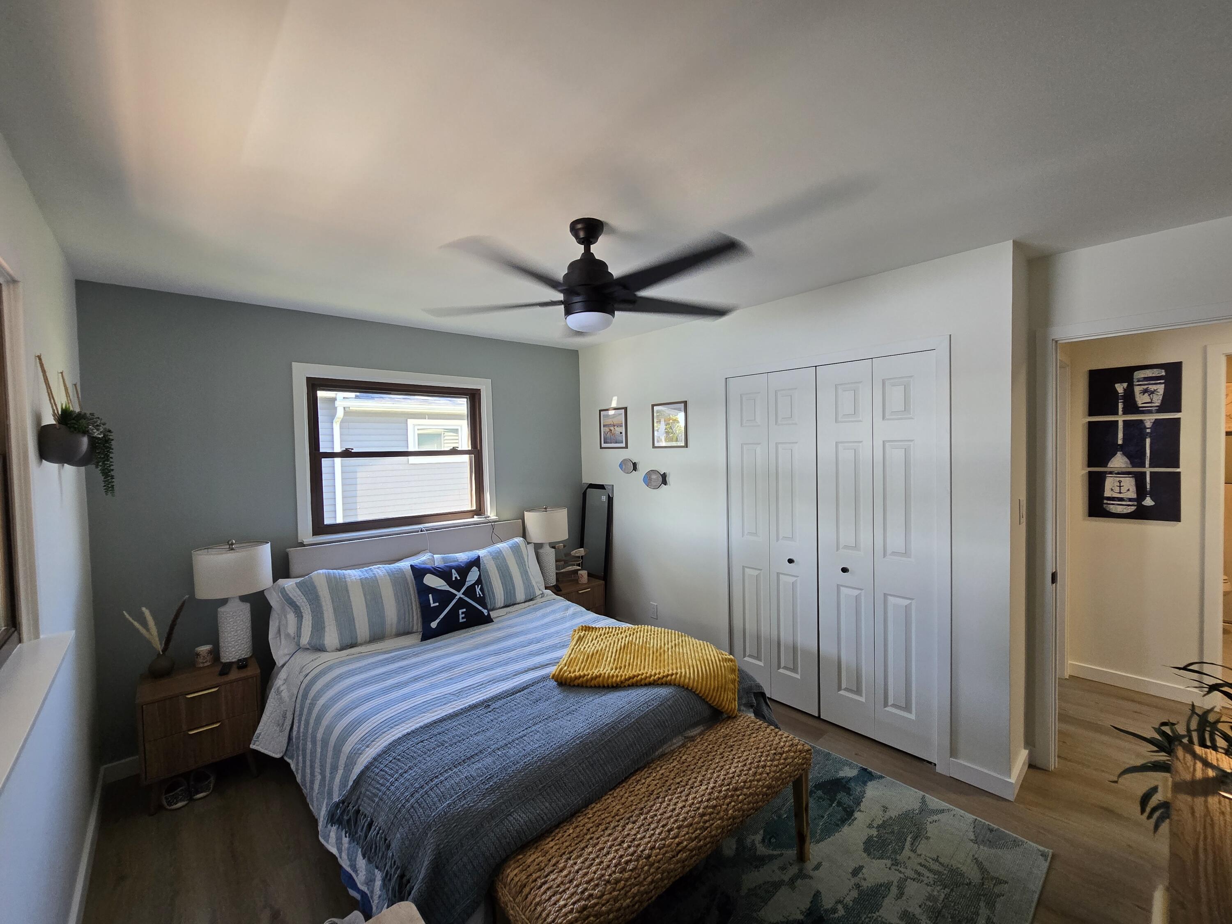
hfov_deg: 106.2
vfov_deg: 89.9
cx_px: 616
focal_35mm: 13
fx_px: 463
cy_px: 462
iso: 160
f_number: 2.2
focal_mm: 2.2
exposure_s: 1/60
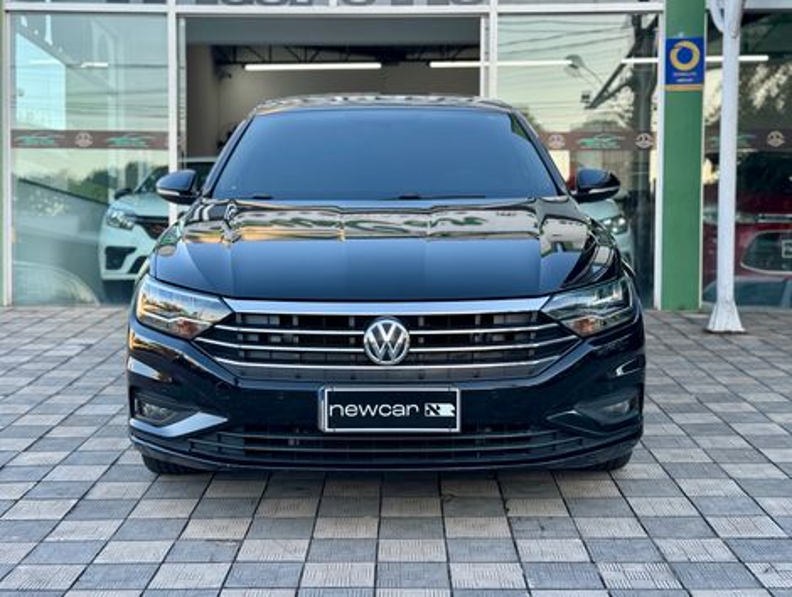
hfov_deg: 39.6
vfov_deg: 30.3
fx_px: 1100
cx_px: 396
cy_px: 298
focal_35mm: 48
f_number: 1.78
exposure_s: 1/189
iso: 64
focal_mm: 6.76
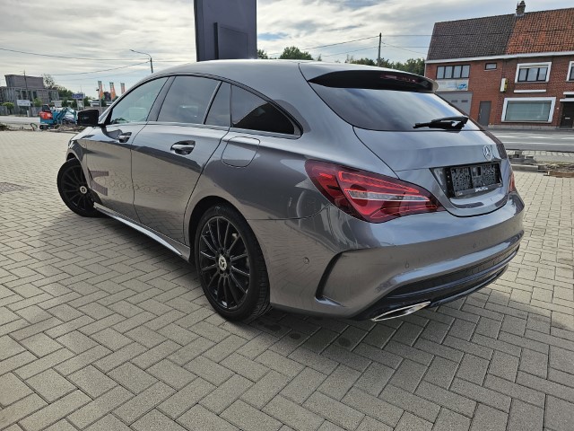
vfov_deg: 58.9
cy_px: 216
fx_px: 381
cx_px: 287
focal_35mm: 23
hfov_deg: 73.9
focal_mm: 6.3
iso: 20
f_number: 1.7
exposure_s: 1/1176
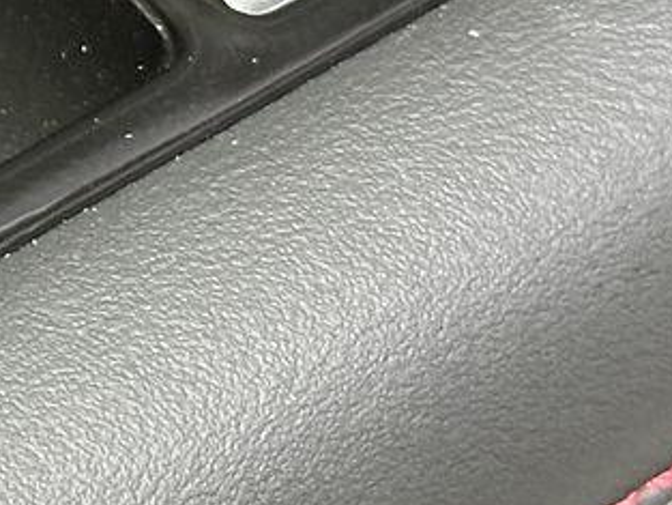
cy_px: 41
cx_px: -517
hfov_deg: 8.6
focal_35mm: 221
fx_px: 4292
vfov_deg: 6.7
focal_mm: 6.86
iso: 500
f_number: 1.78
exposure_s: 1/33
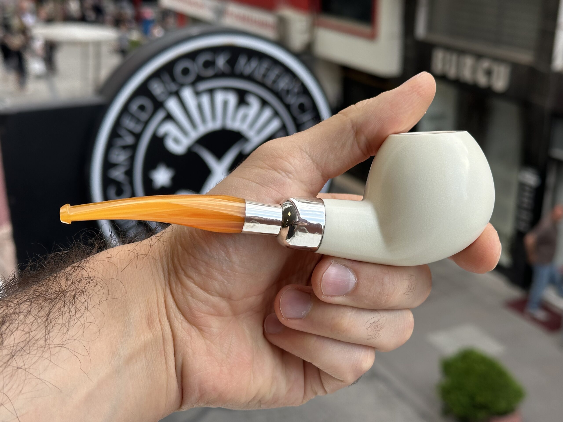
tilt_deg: -20.7
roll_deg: -1.0
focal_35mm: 48
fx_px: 781
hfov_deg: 39.7
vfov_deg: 30.3
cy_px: 211
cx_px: 282
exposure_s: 1/927
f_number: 1.78
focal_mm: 6.86
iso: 64
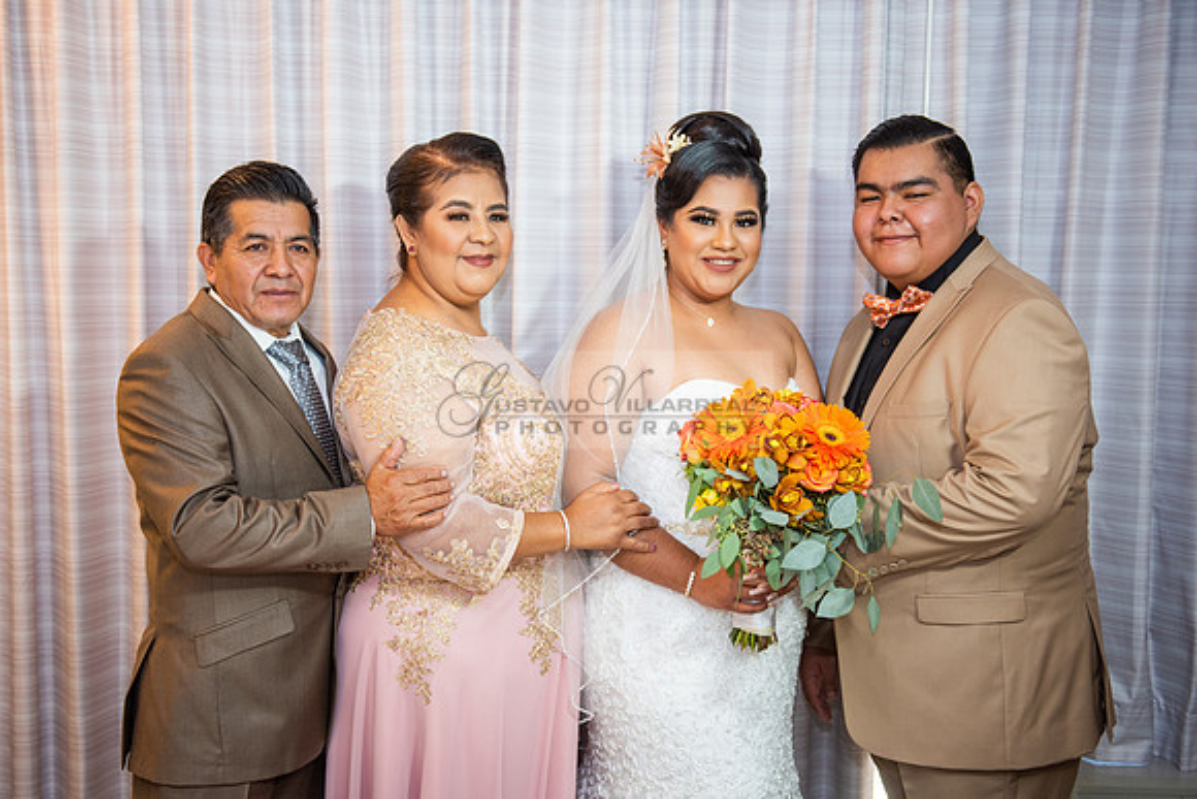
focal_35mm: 50
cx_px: 580
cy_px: 420
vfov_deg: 26.8
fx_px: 1679
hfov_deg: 39.2
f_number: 2.8
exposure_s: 1/100
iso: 320
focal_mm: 48
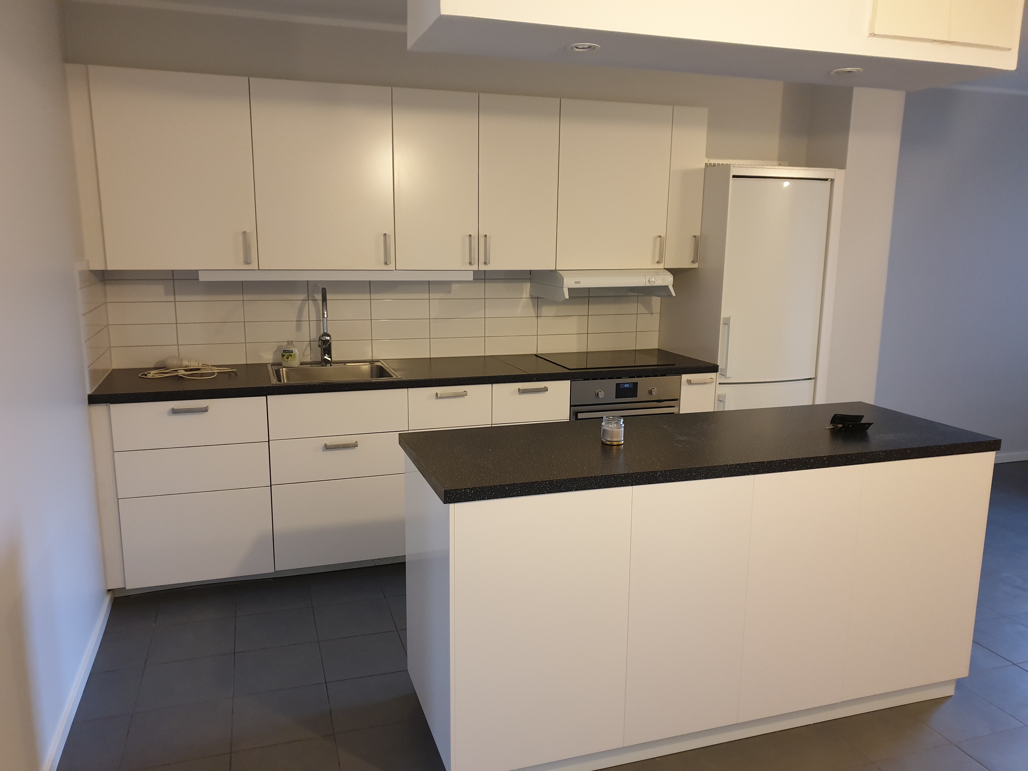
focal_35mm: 26
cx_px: 514
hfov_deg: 67.3
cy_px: 386
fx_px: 772
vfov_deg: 53.1
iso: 320
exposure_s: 1/50
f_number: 1.5
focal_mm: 4.3
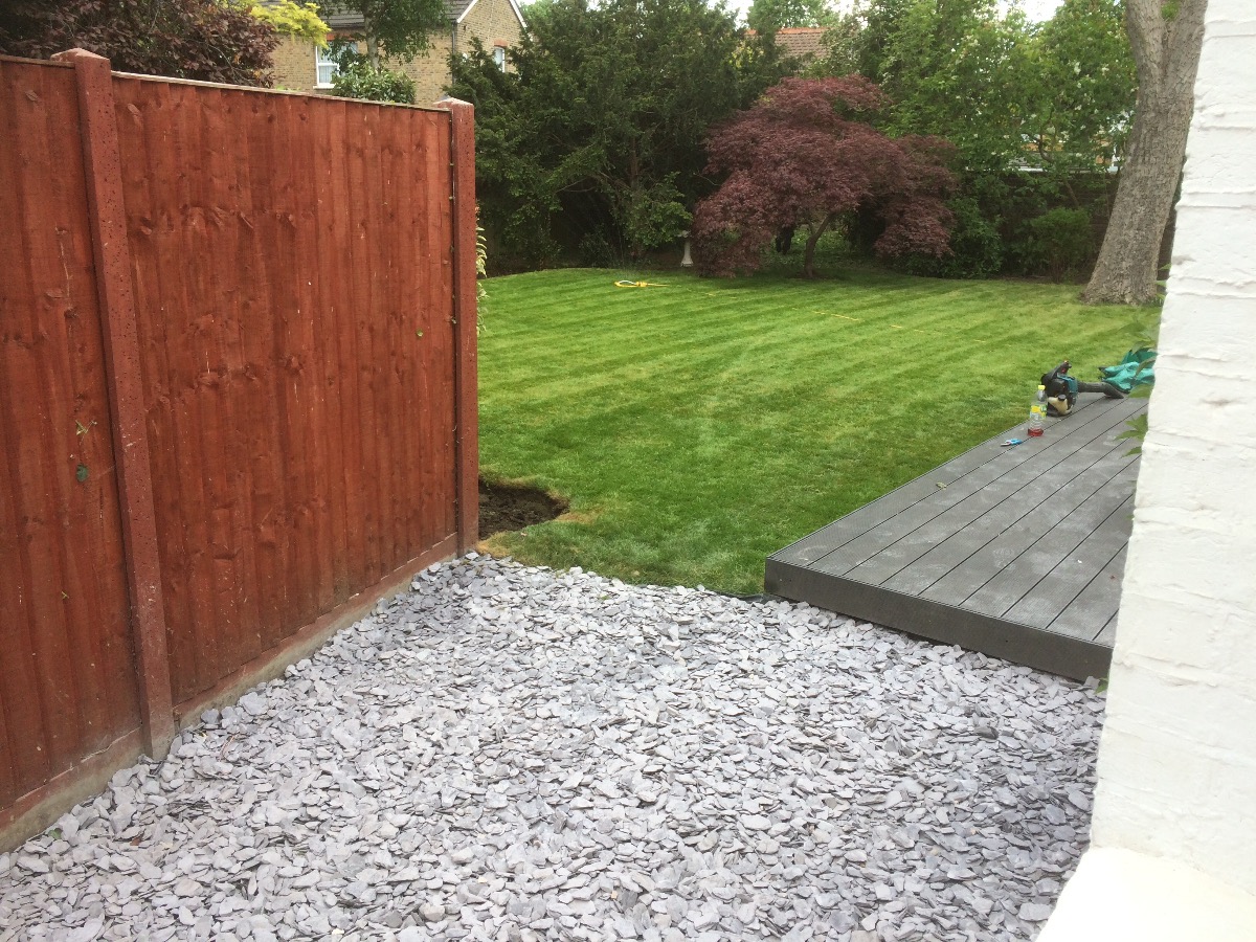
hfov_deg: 61.7
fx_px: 1052
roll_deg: -1.7
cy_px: 471
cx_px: 628
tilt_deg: -15.8
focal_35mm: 29
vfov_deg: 48.2
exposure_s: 1/370
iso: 32
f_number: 2.2
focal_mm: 4.15
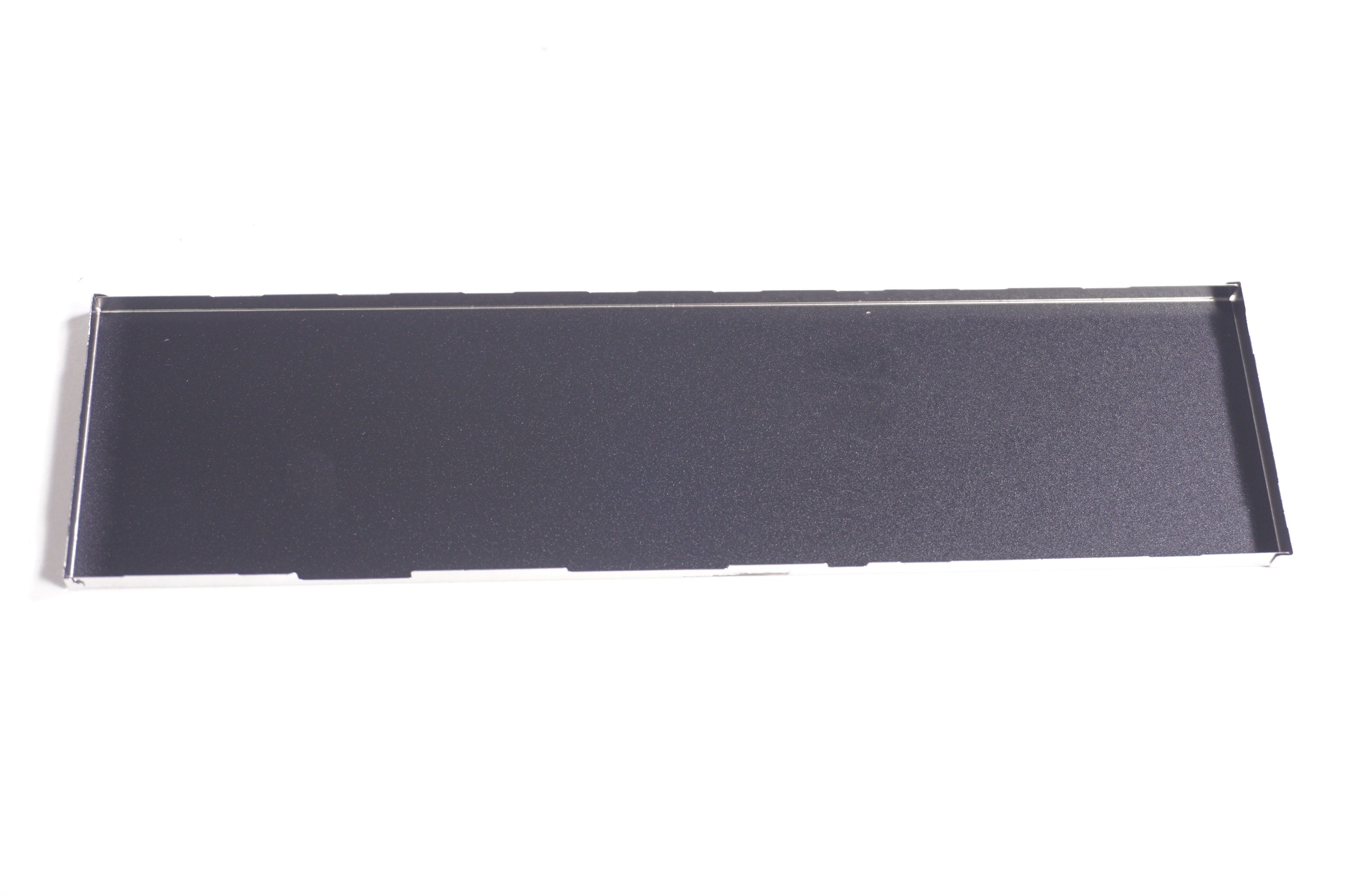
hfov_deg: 40.0
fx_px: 1852
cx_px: 674
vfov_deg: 27.2
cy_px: 448
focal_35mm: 50
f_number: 5
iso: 640
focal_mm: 33
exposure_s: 1/100
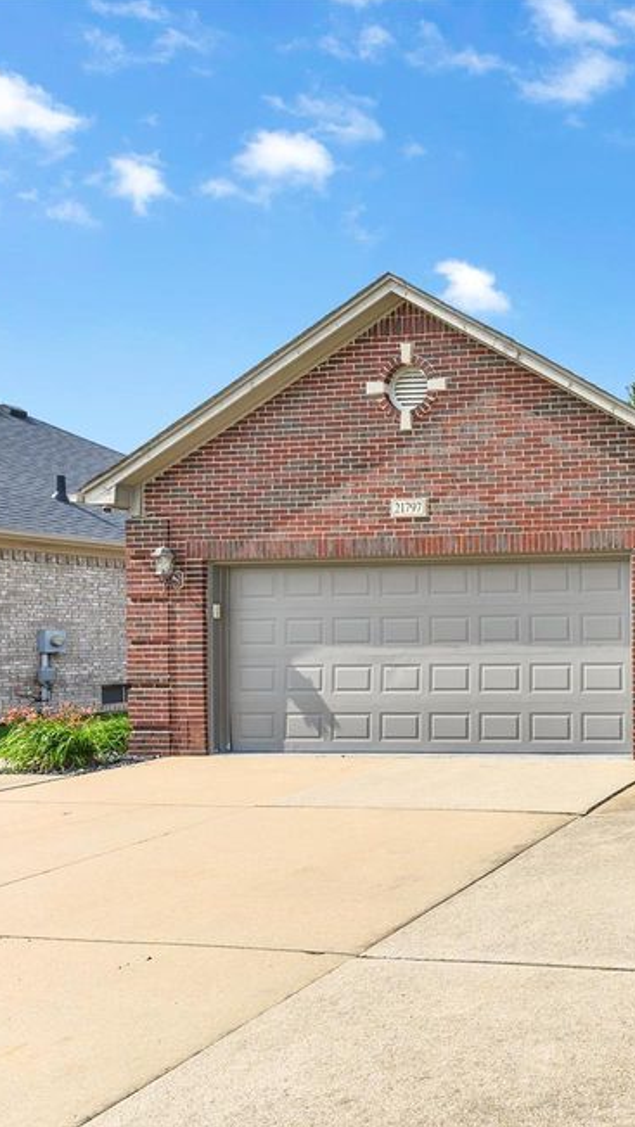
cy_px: 583
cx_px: 839
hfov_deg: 34.1
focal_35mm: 23
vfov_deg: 78.7
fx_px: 688
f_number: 8
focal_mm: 14
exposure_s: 1/250
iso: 80
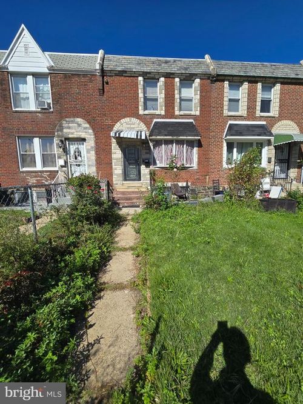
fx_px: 152
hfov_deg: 89.9
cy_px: 202
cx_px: 152
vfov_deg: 106.2
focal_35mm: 13
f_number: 2.2
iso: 50
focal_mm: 2.2
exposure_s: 1/2614
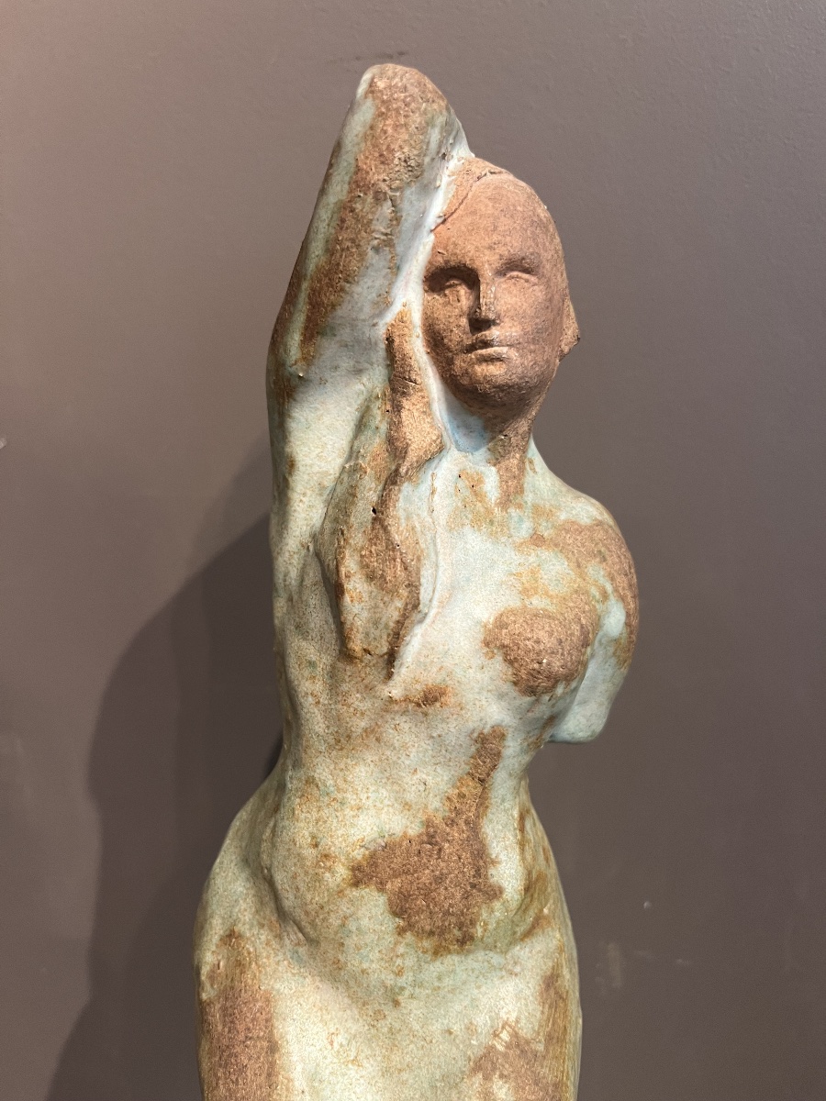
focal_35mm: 26
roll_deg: +2.1
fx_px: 827
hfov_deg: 53.1
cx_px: 413
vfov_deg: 67.3
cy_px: 550
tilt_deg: -12.4
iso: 200
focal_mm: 5.1
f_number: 1.6
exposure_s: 1/50
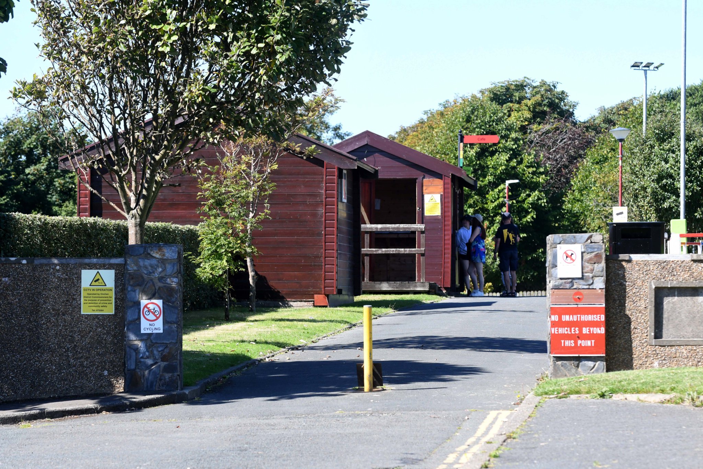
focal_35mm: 195
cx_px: 352
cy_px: 234
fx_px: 3807
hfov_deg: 10.5
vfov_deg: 7.0
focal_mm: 130
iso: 500
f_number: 5
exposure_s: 1/800
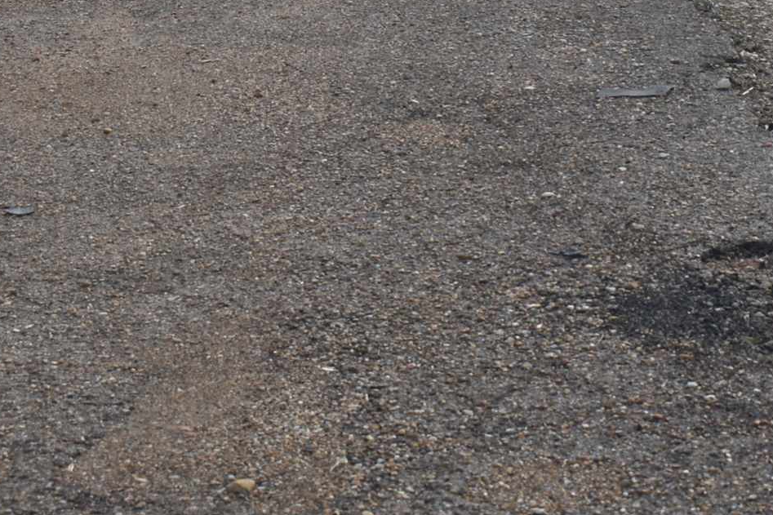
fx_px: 2611
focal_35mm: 122
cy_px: -241
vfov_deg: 10.9
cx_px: 524
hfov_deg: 16.8
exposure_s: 1/200
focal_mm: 25
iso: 100
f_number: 7.1
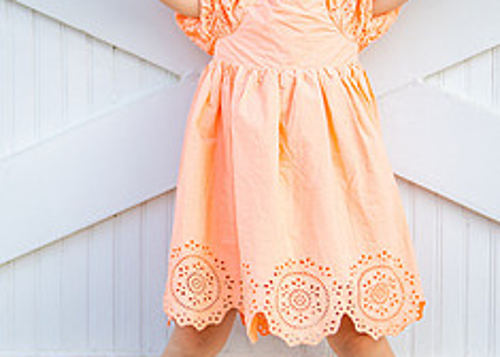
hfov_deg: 14.7
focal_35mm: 136
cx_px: 269
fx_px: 1932
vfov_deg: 10.6
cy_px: 121
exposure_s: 1/500
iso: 100
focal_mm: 50
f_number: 1.2
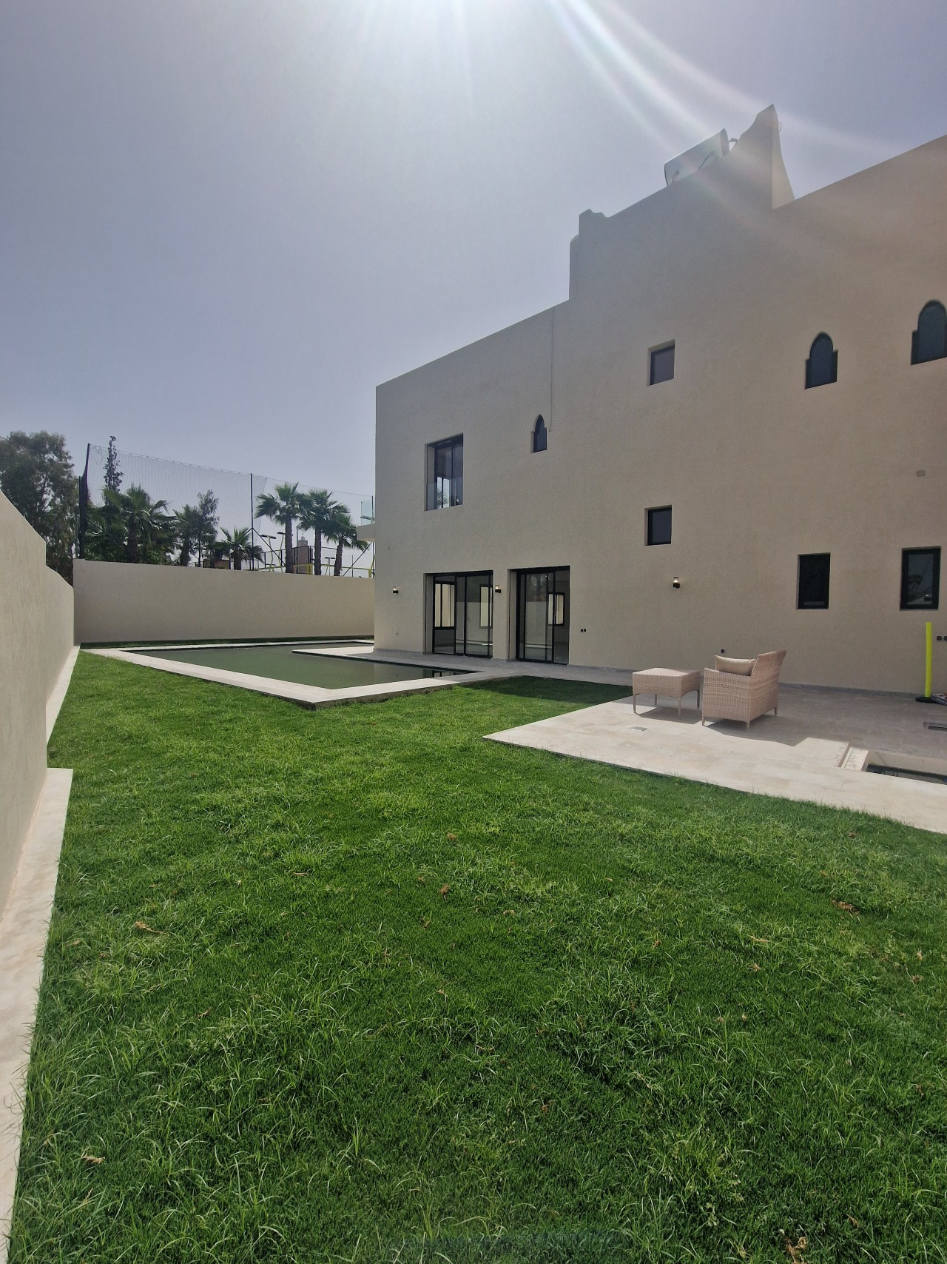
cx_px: 474
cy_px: 632
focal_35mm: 13
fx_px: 474
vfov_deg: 106.2
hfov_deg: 89.9
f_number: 2.2
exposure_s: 1/6336
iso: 50
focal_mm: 2.2
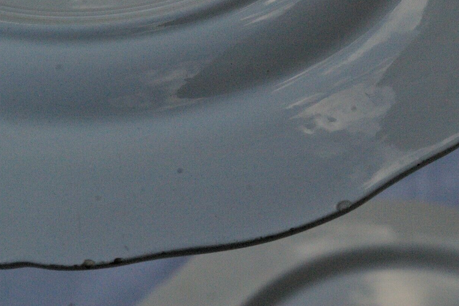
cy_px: 205
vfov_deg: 21.2
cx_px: 252
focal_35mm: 64
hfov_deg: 31.4
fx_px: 816
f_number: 8
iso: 1600
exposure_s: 1/750
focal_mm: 26
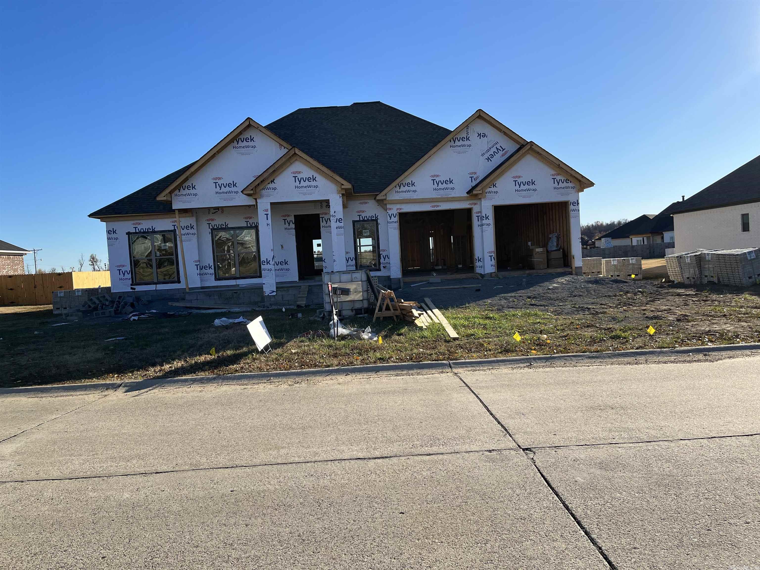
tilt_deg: -1.8
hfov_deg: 67.3
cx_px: 380
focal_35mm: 26
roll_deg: +3.8
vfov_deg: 53.1
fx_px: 571
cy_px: 285
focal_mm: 5.1
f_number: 1.6
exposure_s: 1/2755
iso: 50
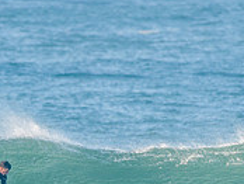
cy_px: 255
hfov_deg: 1.2
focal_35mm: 1600
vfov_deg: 0.9
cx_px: -45
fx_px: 11294
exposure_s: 1/1600
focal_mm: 500
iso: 320
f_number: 5.6
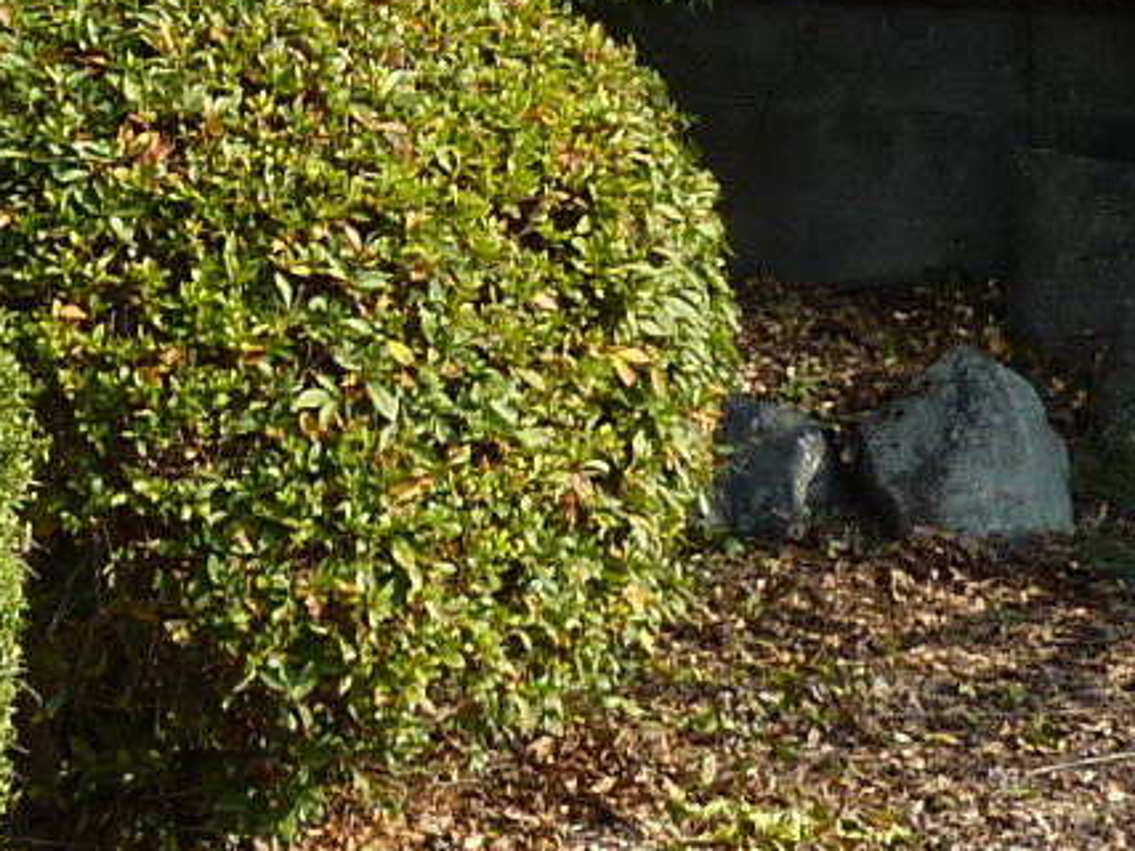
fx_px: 3933
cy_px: -101
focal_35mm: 120
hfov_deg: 16.1
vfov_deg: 12.1
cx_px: 32
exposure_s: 1/250
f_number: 4
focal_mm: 4.1
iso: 80
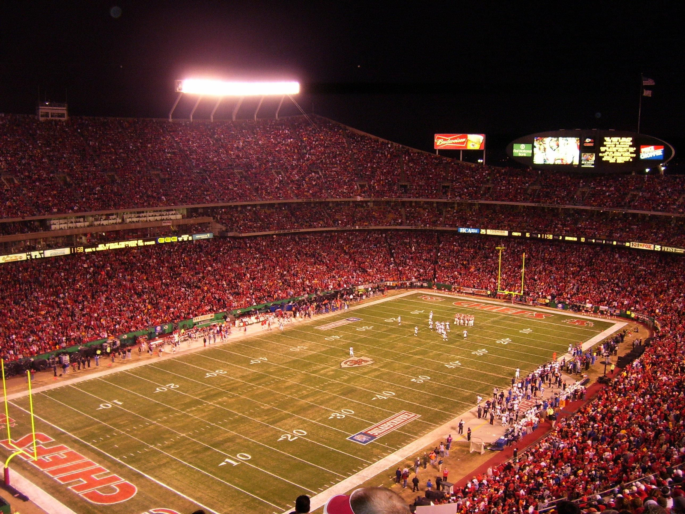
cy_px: 257
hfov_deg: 54.0
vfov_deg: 41.8
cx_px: 342
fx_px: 673
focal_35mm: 34
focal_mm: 5.6
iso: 125
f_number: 2.7
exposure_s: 1/60
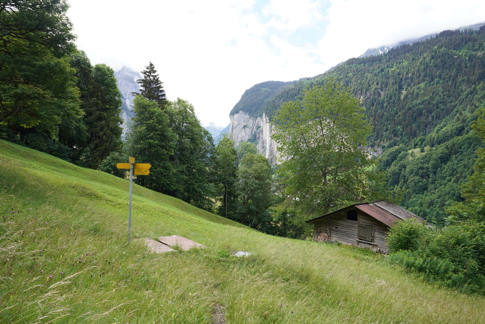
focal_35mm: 24
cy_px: 162
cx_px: 242
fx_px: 323
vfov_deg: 53.1
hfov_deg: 73.7
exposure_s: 1/100
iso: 100
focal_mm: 24
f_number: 7.1
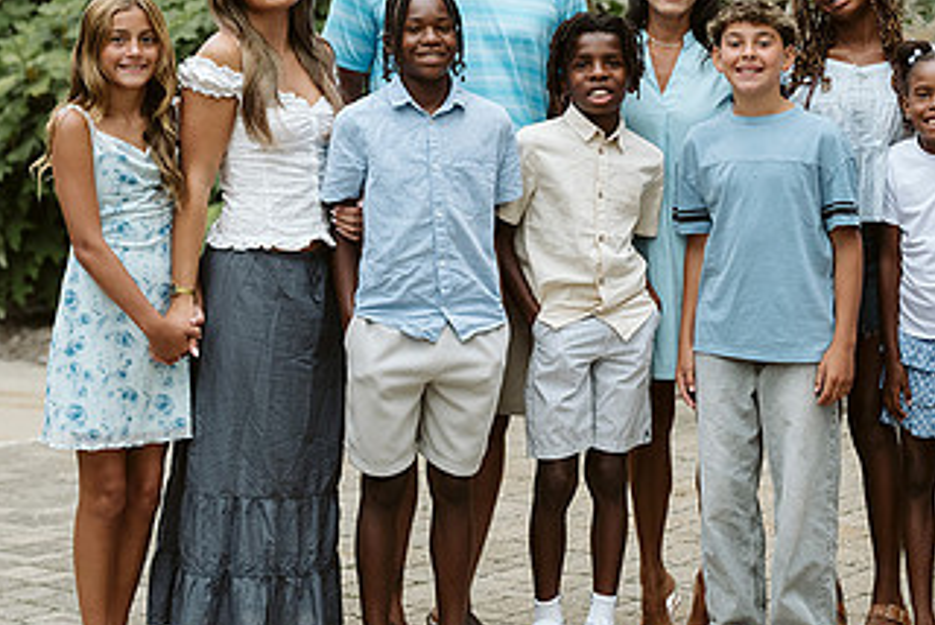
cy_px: 153
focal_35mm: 98
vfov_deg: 13.9
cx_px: 668
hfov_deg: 20.7
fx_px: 2548
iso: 800
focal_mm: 50
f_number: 2.8
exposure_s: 1/320
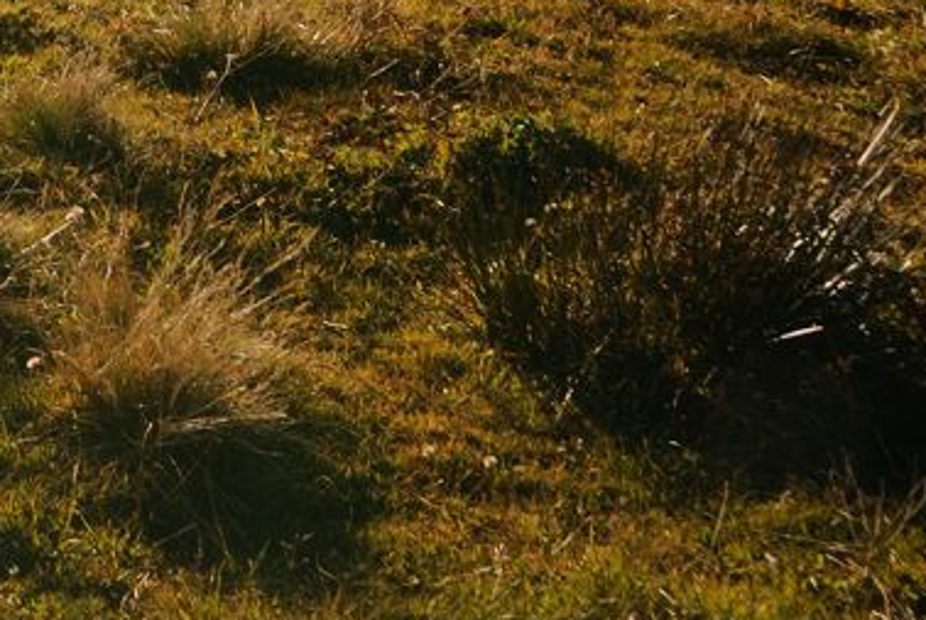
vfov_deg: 11.5
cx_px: -732
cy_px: -496
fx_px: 2858
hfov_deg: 15.7
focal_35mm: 111
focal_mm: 20
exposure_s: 1/160
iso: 100
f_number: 9
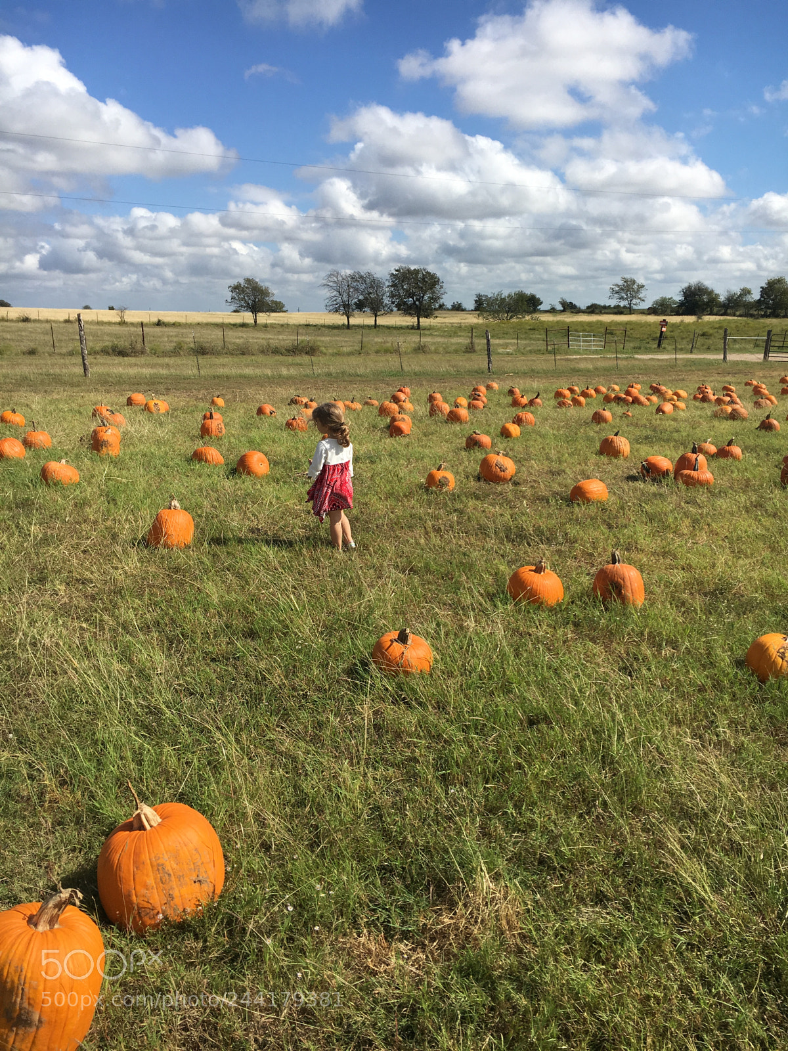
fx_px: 880
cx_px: 394
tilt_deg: -13.5
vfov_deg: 61.7
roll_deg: +1.2
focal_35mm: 29
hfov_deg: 48.2
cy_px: 526
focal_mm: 4.15
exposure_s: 1/2481
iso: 25
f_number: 2.2
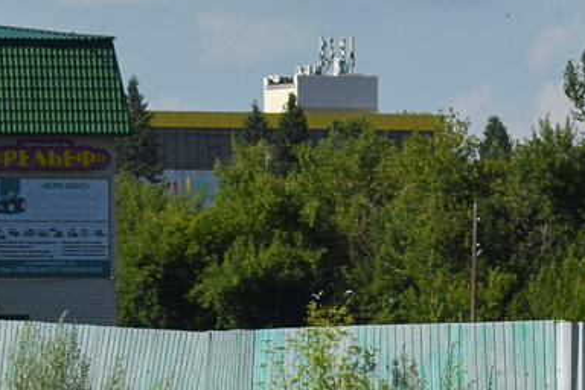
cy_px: 561
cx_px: 736
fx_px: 4185
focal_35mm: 258
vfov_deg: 5.3
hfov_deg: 7.9
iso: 200
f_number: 7.1
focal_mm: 55
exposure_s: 1/1250
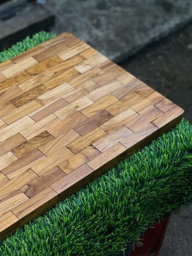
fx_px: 636
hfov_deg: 17.0
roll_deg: -1.5
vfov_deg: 22.8
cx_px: 37
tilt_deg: -42.3
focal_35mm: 86
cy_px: 128
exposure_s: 1/131
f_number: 2.2
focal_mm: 7.5
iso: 20
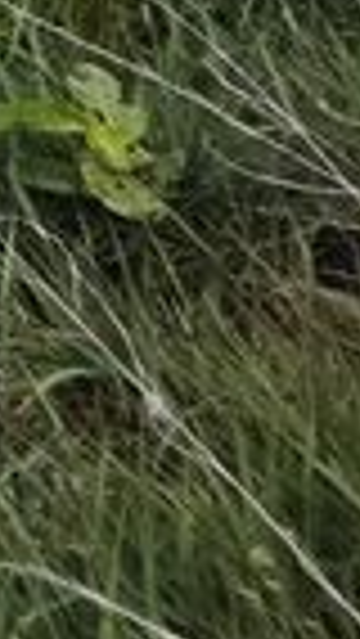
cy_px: -896
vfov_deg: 14.2
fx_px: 1729
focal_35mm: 102
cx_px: -1498
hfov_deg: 6.2
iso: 40
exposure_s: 1/2985
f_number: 1.9
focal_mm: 2.2
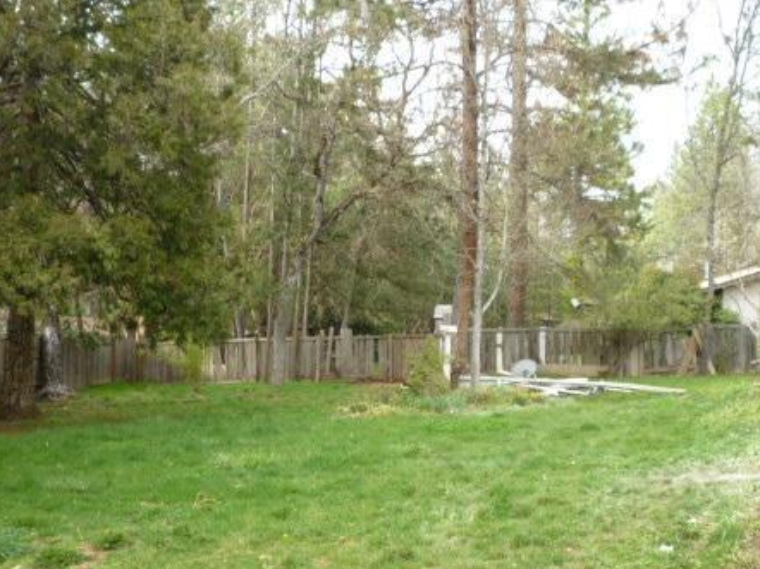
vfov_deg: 34.0
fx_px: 922
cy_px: 385
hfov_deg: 44.7
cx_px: 337
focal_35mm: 42
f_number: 3.3
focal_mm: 5.2
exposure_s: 1/60
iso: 80
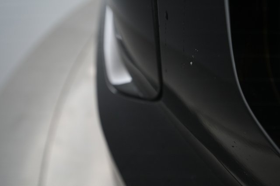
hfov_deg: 65.5
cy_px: 93
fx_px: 218
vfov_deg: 46.4
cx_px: 140
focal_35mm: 28
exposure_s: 1/100
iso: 2500
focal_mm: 28
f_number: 4.5
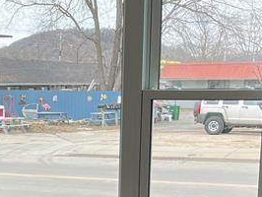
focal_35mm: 100
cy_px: 230
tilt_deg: -10.7
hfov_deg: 19.3
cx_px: 35
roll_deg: +0.3
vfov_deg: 14.4
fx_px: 758
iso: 32
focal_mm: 5.7
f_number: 1.5
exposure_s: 1/120
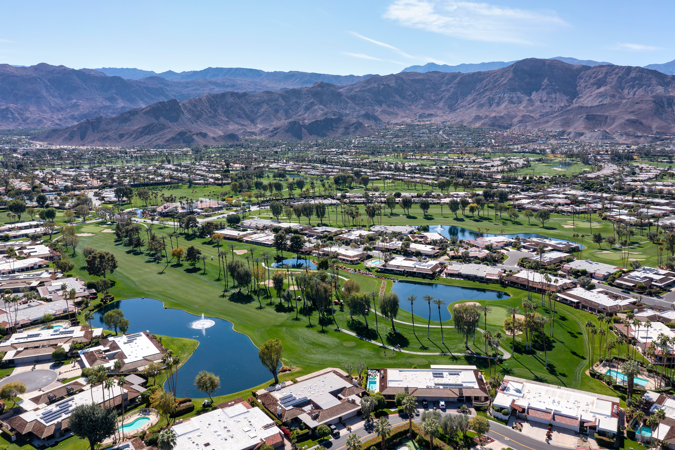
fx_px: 525
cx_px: 338
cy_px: 225
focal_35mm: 28
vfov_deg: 46.4
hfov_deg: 65.5
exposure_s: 1/1000
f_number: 4
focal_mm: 10.3
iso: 100
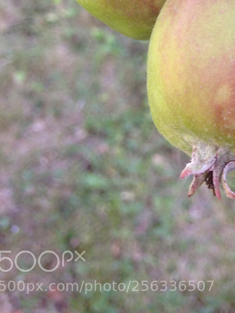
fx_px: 715
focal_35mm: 79
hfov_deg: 18.1
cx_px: 250
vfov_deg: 22.9
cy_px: -52
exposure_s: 1/120
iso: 64
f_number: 2.4
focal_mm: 4.12
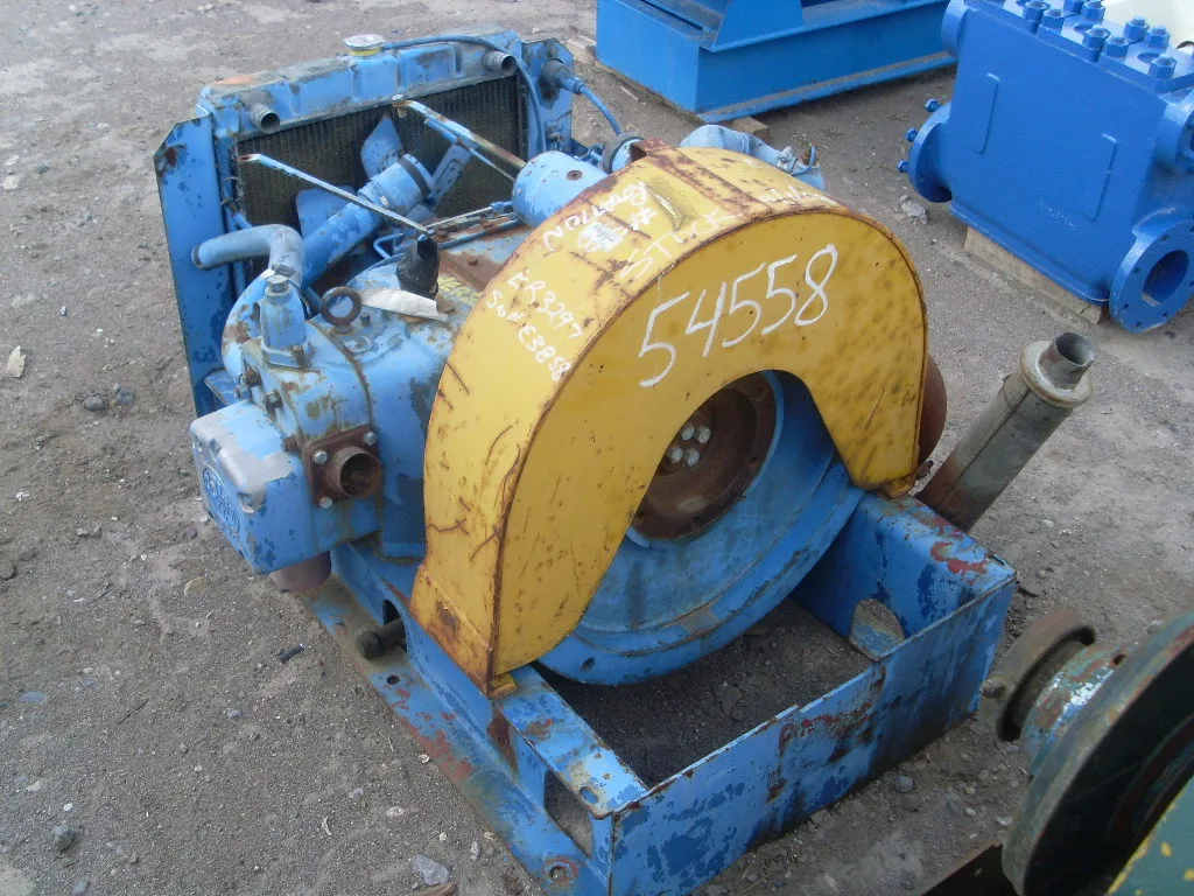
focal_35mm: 38
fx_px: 1311
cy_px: 448
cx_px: 597
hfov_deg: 49.0
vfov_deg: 37.7
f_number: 7.7
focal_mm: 6.3
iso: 80
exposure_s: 1/125
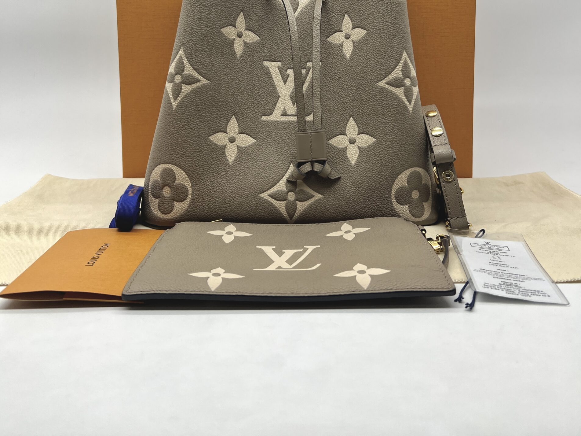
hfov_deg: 52.6
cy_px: 69
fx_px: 587
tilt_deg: -1.2
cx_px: 288
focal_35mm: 35
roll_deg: +0.0
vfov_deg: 38.7
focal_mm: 5.7
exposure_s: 1/274
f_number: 1.5
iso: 40
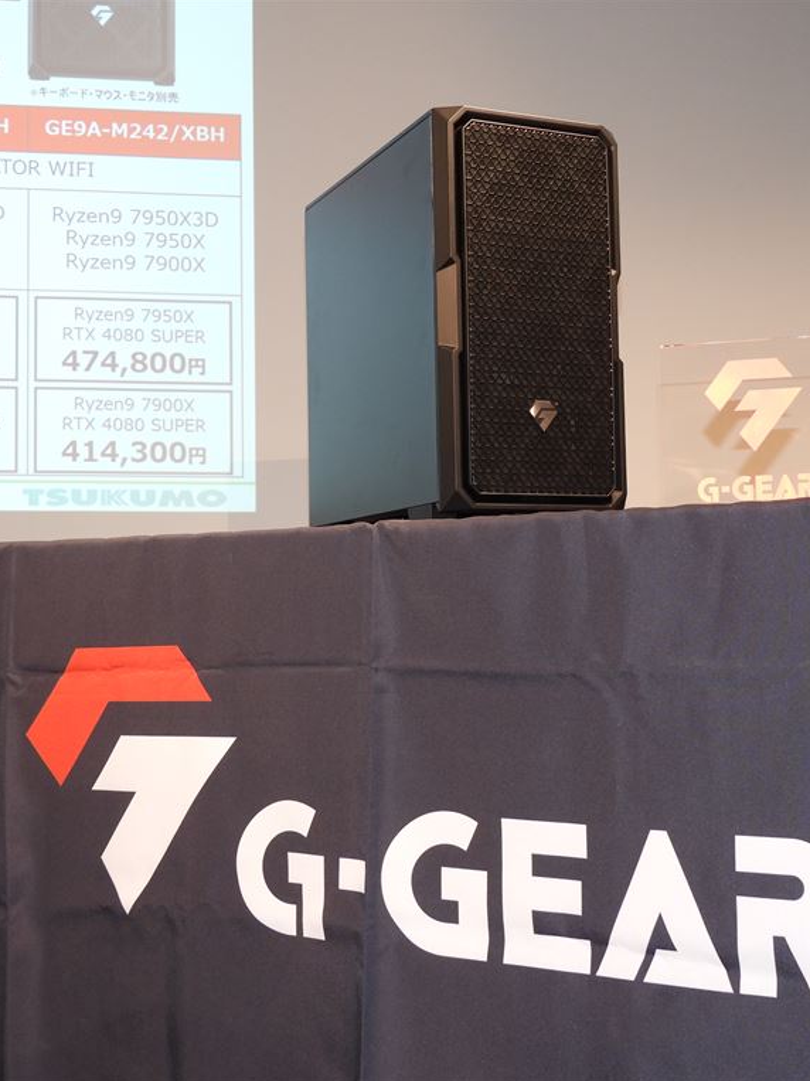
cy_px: 543
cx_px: 470
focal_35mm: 47
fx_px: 1467
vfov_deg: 40.4
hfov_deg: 30.8
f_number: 3.2
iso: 160
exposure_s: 1/30
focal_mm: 6.2
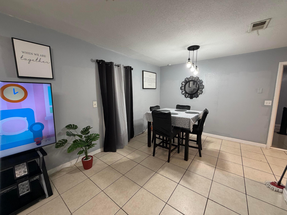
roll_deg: +0.5
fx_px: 116
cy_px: 108
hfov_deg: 102.1
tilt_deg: -7.1
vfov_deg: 85.7
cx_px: 144
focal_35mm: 14
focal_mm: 2.22
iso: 250
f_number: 2.2
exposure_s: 1/60
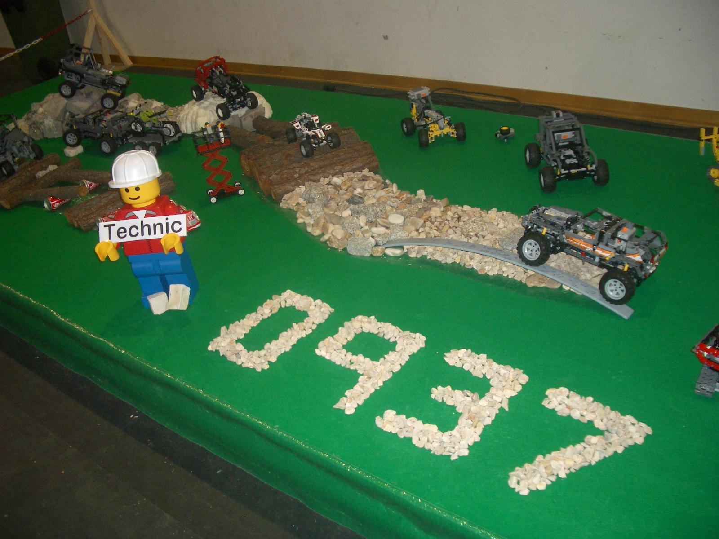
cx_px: 360
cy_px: 270
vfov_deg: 40.7
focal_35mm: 35
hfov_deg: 52.6
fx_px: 727
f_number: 2.6
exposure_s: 1/60
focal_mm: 5.8
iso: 100
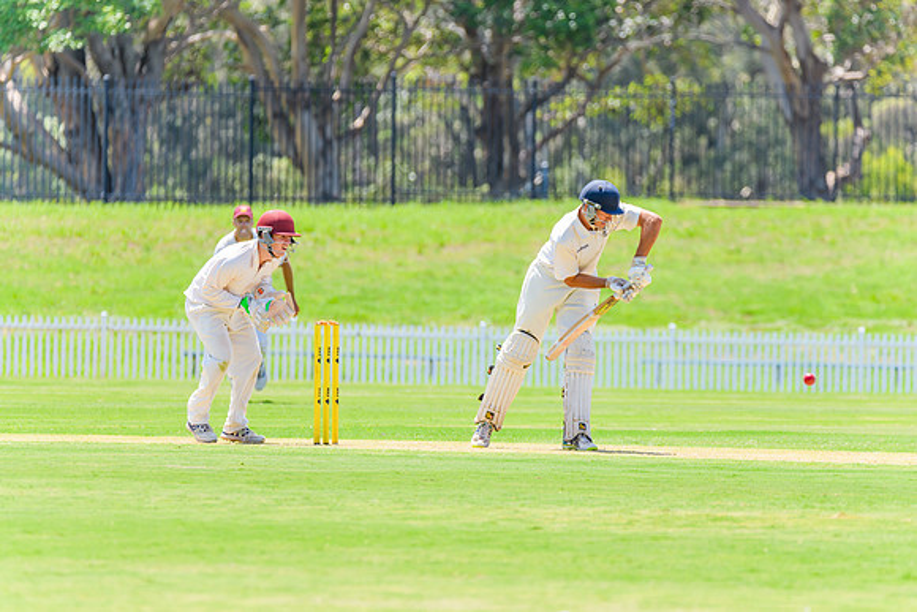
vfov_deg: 3.6
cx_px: 491
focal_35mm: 385
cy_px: 322
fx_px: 9820
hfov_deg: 5.3
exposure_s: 1/640
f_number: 6.3
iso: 400
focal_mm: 350
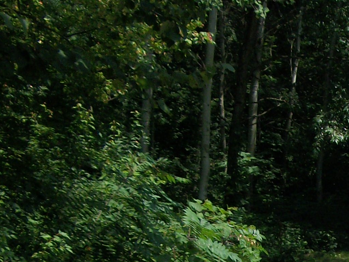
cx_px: 522
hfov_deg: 14.8
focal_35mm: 124
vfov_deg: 11.4
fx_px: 1250
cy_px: 405
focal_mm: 5.7
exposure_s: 1/160
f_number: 8.8
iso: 80
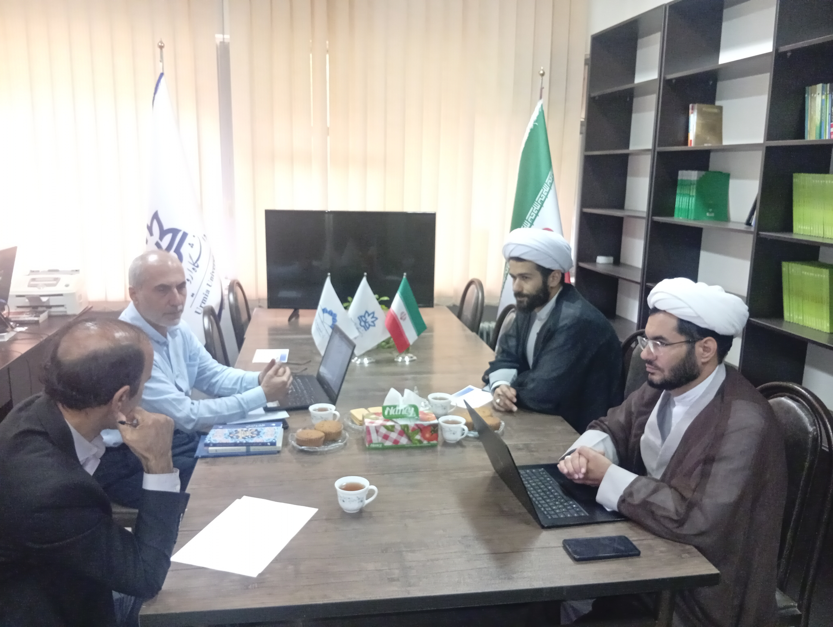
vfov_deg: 51.5
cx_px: 416
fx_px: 651
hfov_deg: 65.2
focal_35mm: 27
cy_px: 314
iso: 529
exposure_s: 1/33.3
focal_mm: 3.84
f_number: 1.8
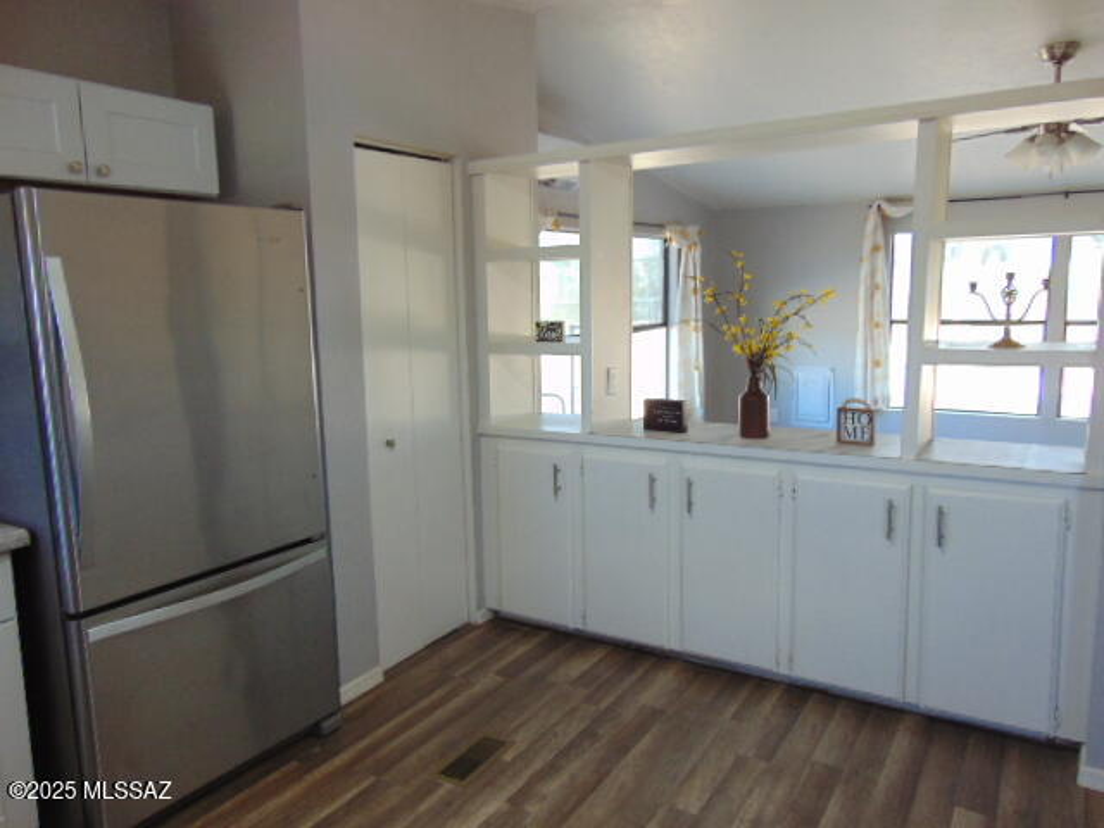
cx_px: 552
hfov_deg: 69.4
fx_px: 797
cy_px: 414
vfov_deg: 54.9
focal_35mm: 25
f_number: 3
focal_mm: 4.5
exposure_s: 1/30
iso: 100
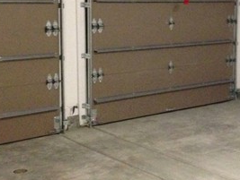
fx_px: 548
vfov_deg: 18.6
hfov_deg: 24.3
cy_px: 54
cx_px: 190
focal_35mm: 79
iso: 640
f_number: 2.4
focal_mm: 4.13
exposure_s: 1/15
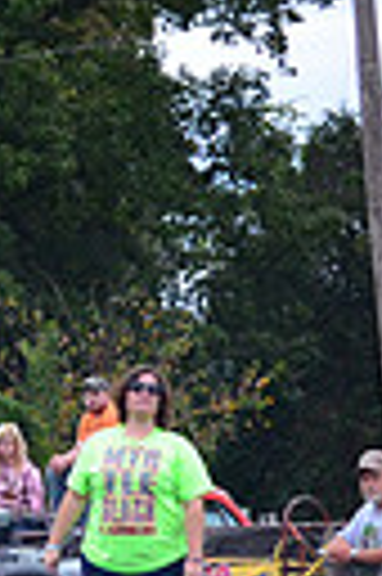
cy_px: 738
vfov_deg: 4.6
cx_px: -849
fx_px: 7134
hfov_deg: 3.0
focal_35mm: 447
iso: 1000
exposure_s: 1/320
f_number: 4.5
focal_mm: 66
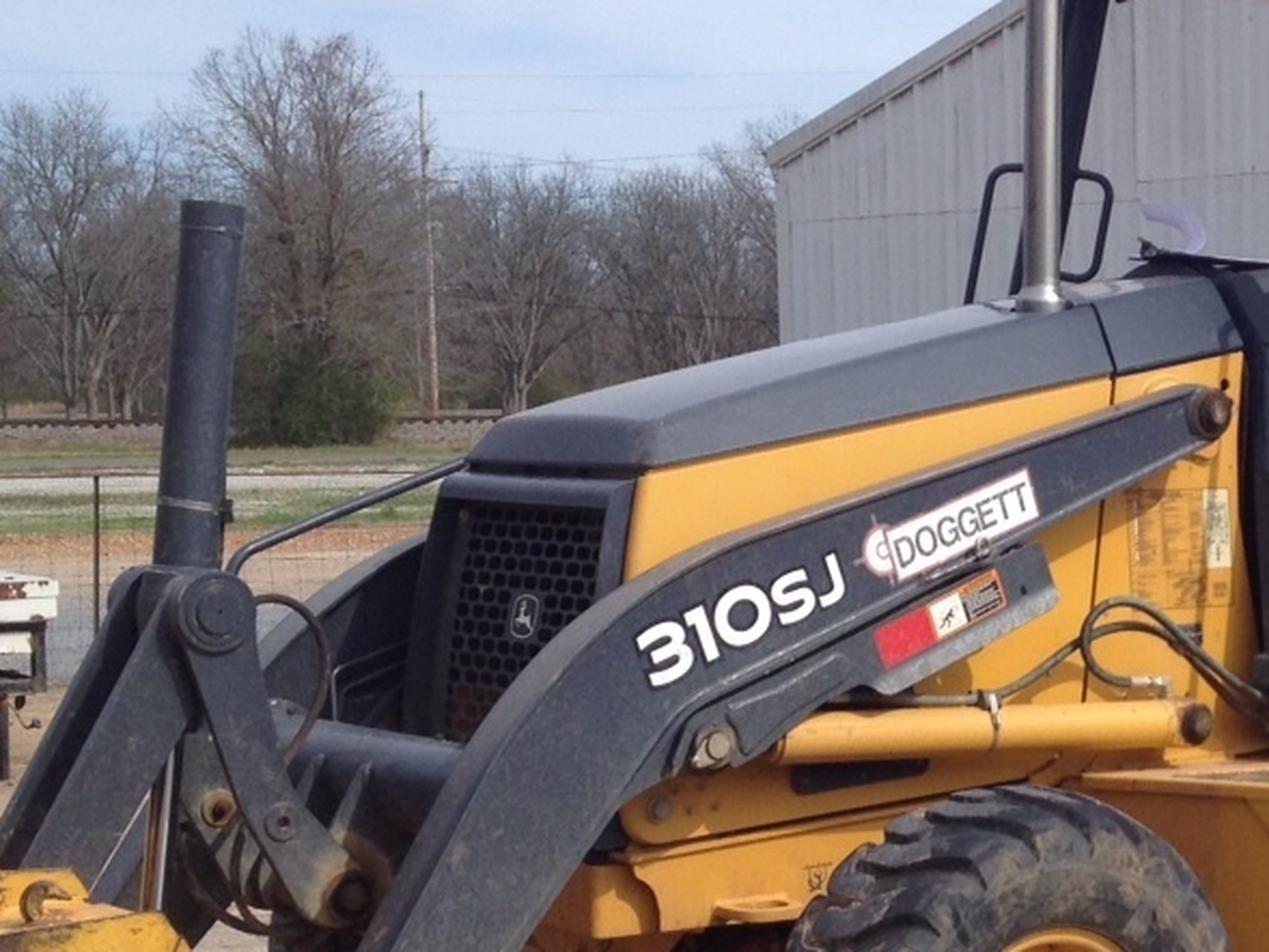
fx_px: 3557
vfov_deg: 15.2
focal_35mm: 97
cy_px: 711
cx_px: 1232
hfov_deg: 19.7
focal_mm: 4.28
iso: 50
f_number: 2.4
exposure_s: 1/1905
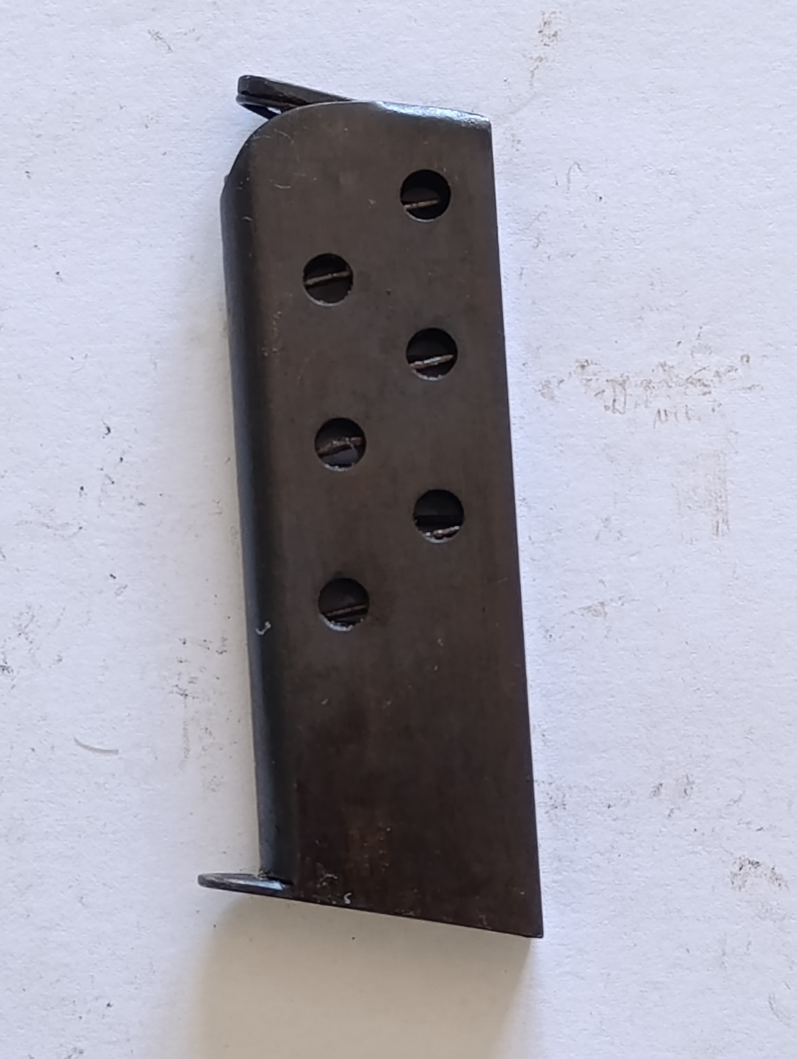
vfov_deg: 21.3
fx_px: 2818
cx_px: 398
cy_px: 530
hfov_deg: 16.1
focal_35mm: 92
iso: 1000
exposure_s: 1/100
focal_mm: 6.14
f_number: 1.6
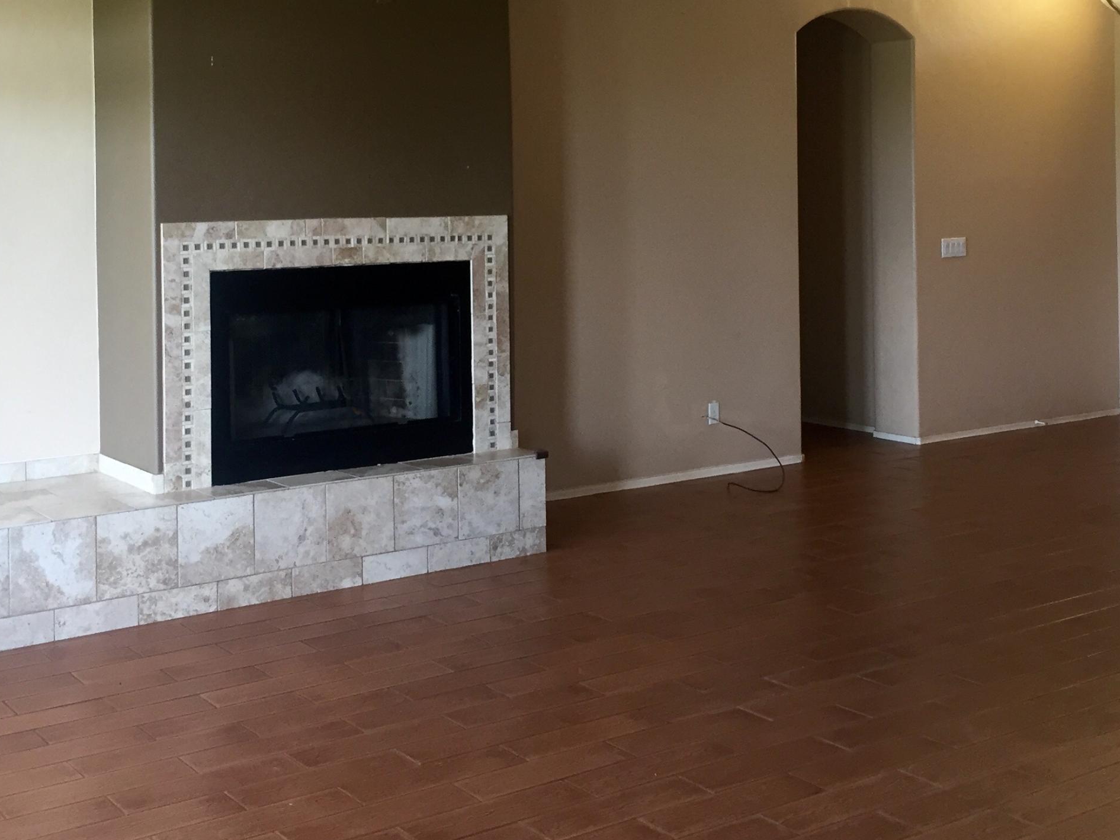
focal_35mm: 46
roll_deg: -0.1
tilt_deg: -2.1
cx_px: 512
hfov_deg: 41.2
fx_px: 1488
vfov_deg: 30.9
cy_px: 202
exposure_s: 1/30
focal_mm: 4.15
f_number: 2.2
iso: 80
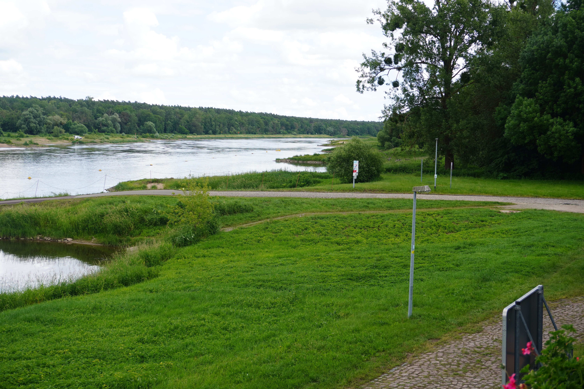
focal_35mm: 45
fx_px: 730
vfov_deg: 29.9
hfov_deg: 43.6
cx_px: 292
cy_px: 194
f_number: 5.6
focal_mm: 30
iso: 100
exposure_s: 1/200
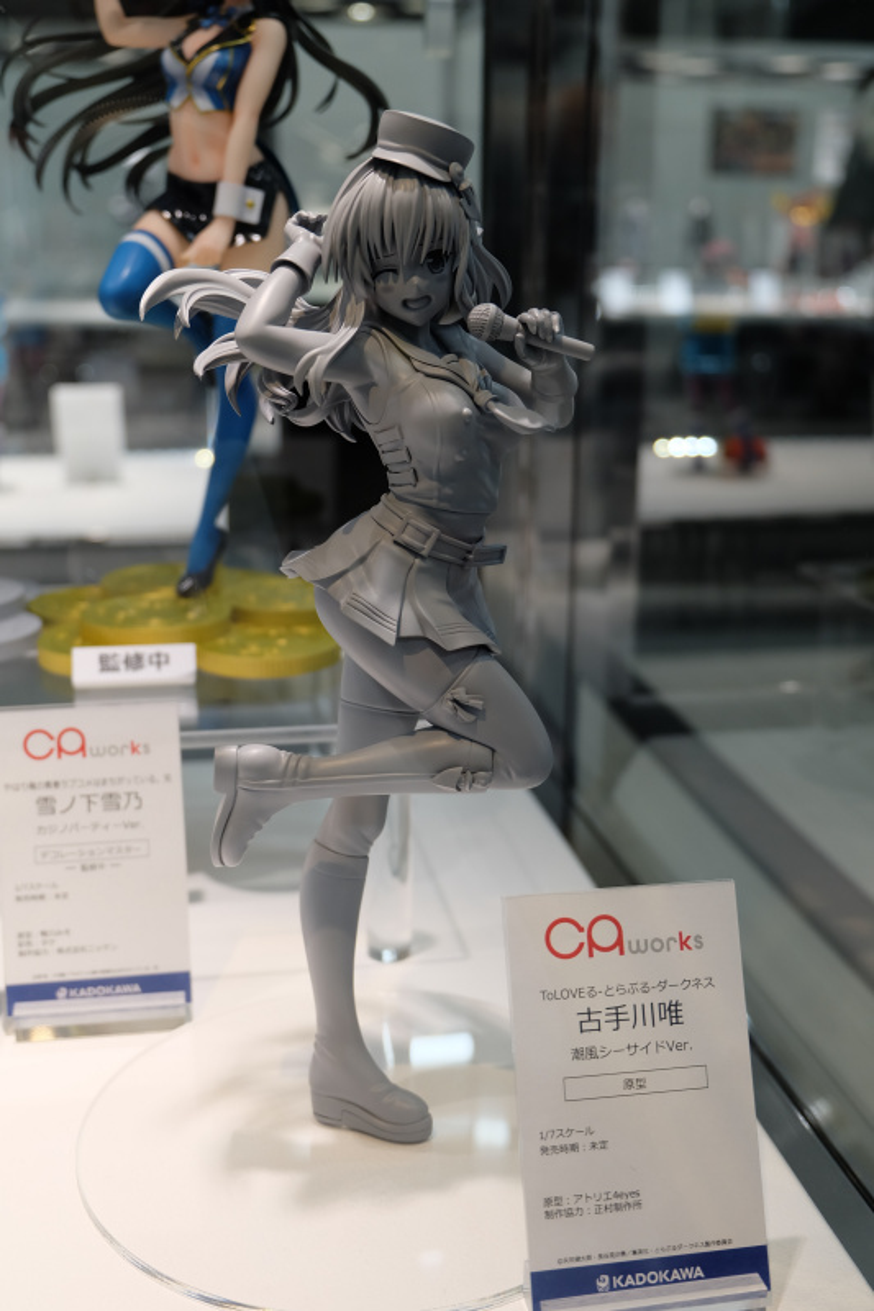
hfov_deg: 33.4
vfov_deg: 48.5
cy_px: 656
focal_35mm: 40
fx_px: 1457
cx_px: 437
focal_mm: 26.9
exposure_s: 1/125
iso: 400
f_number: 4.5
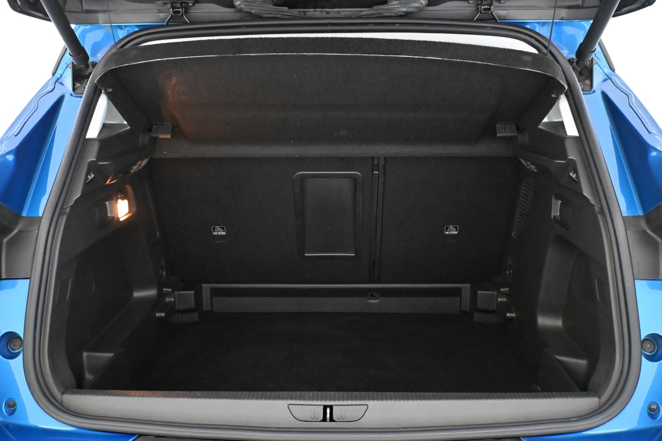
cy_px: 220
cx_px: 331
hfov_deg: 56.1
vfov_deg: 39.1
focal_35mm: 34
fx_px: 621
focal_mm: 22.5
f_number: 4
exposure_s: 1/60
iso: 9000
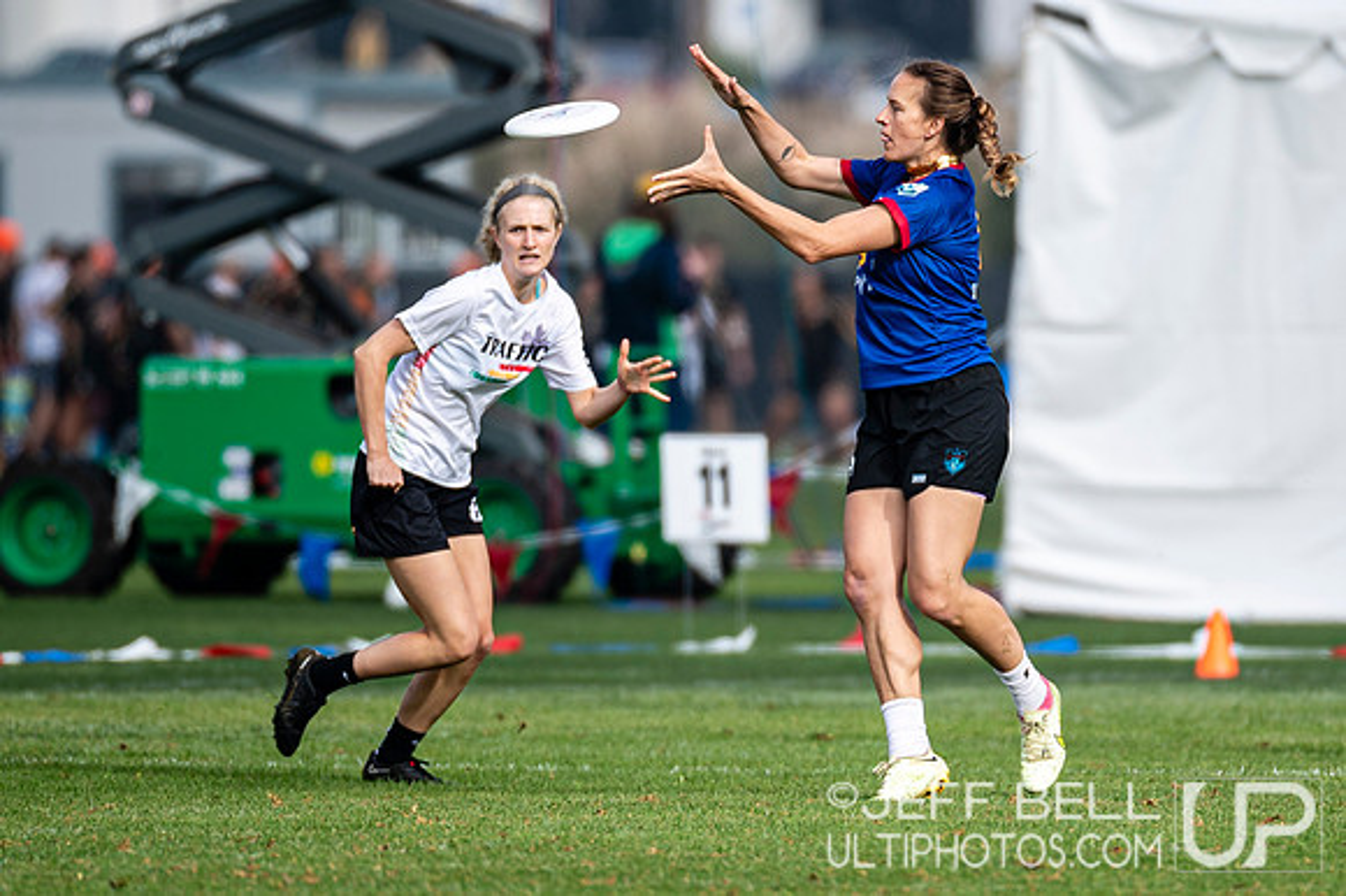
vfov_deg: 1.9
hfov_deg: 2.8
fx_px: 27096
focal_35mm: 725
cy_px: 431
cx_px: 953
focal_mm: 300
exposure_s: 1/1250
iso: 100
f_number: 2.8
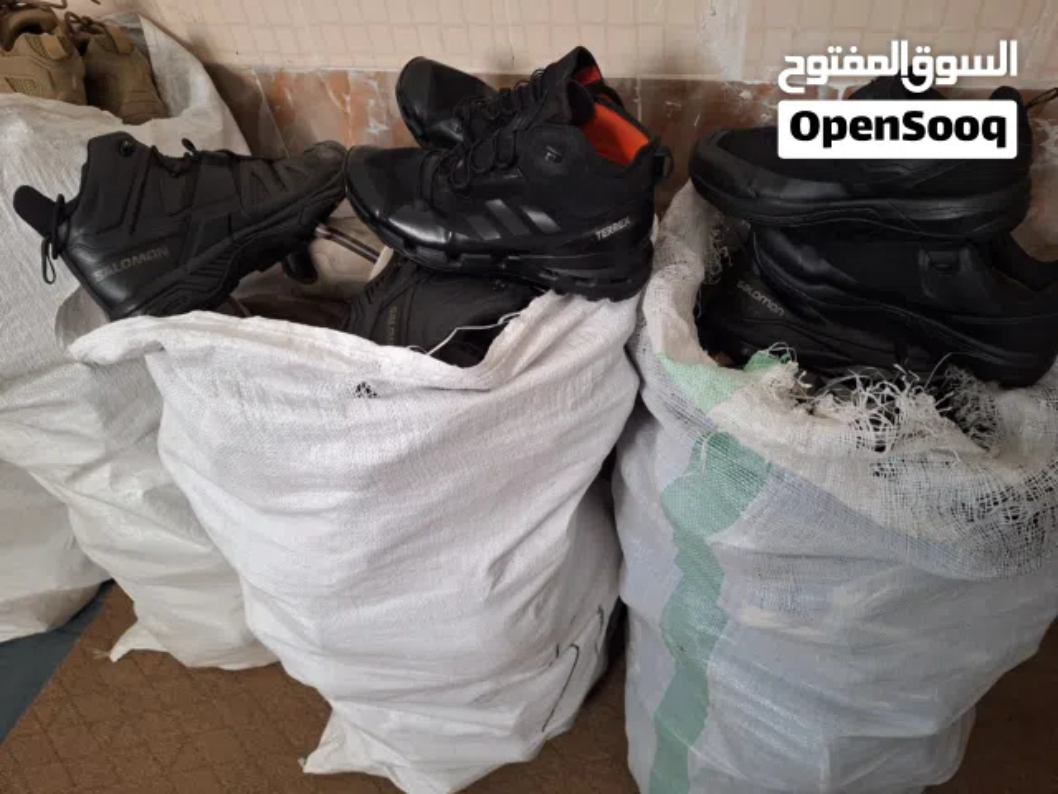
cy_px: 397
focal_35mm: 23
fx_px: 703
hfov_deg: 73.9
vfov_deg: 58.9
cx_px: 529
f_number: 1.8
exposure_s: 1/25
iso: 250
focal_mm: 5.54
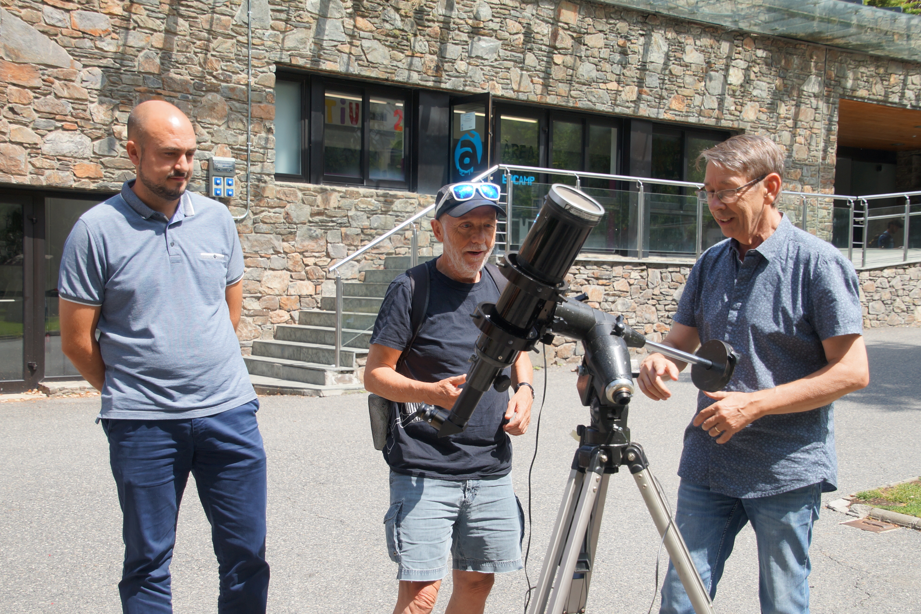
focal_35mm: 42
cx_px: 460
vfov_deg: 31.9
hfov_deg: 46.4
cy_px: 307
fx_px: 1074
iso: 100
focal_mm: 28
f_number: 4.5
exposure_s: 1/400
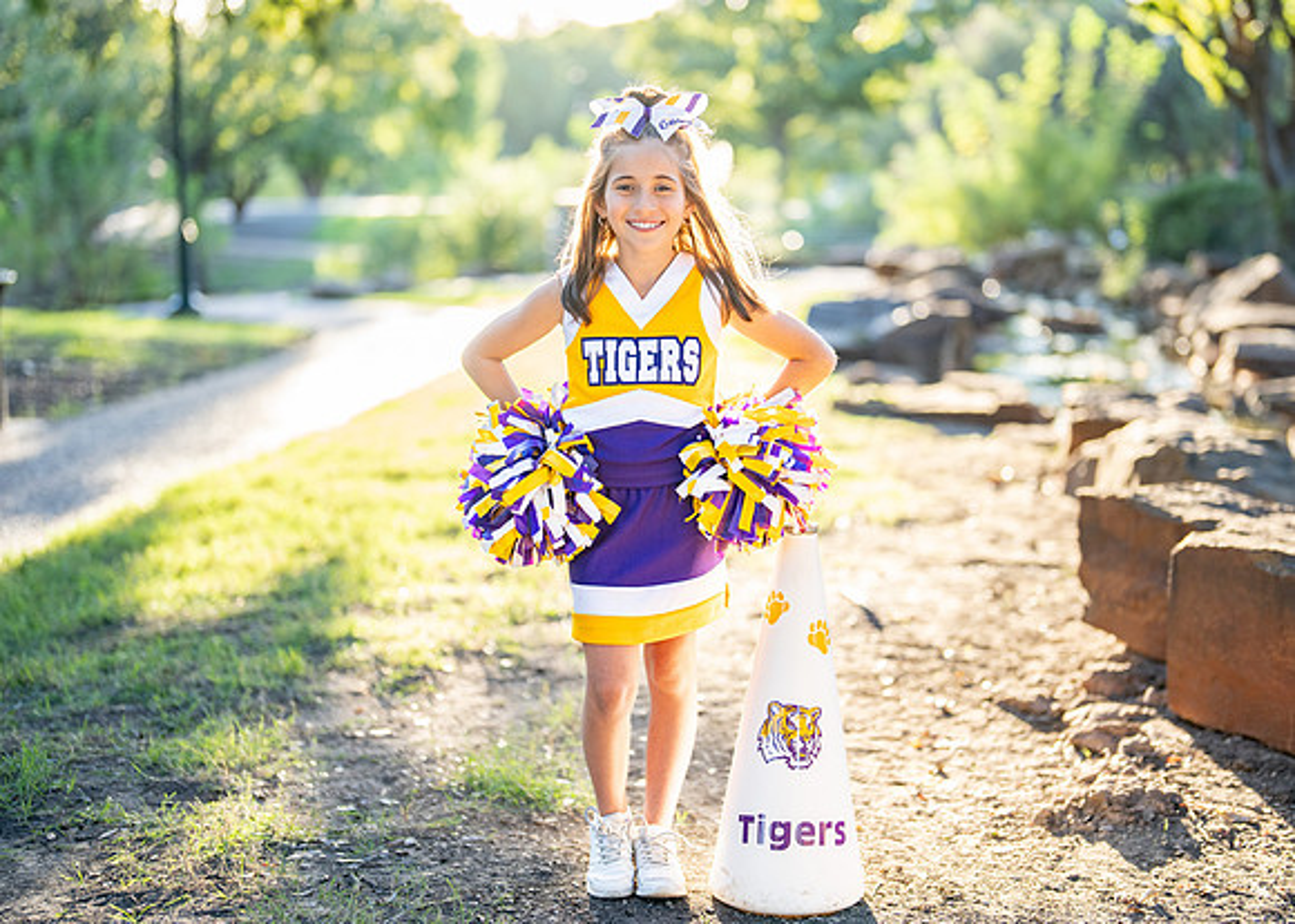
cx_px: 706
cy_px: 441
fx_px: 2192
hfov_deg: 32.9
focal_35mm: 60
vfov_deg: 23.8
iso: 250
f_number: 1.2
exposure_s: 1/800
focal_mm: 50
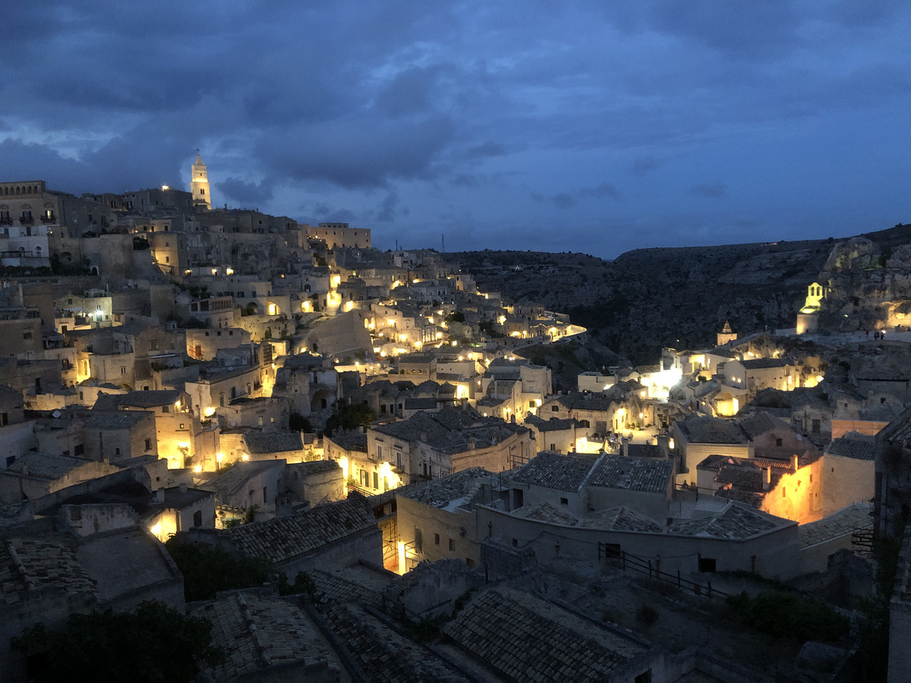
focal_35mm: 28
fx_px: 737
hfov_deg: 63.4
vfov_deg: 49.7
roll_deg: +2.4
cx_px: 456
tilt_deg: -5.5
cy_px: 342
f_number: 1.8
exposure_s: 1/4
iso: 125
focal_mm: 4
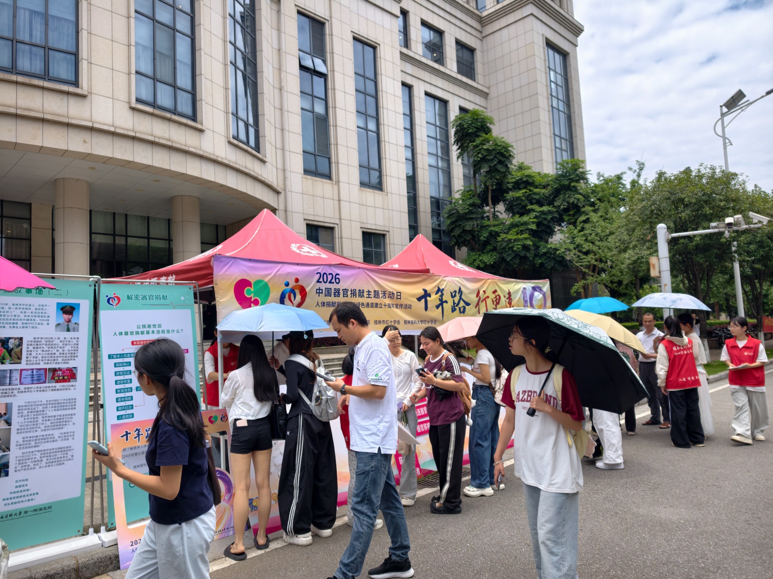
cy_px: 290
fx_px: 536
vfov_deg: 56.8
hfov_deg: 71.6
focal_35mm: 24
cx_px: 386
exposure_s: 1/2809
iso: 72
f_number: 1.57
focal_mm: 7
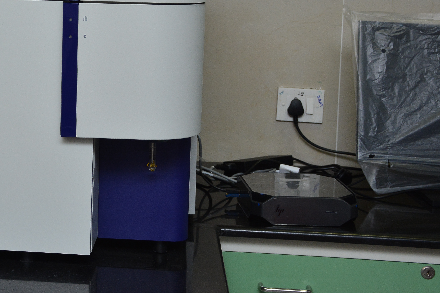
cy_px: 56
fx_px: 990
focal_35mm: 81
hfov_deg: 24.7
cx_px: 95
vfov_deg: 16.7
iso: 500
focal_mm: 32
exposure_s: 1/125
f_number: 6.3
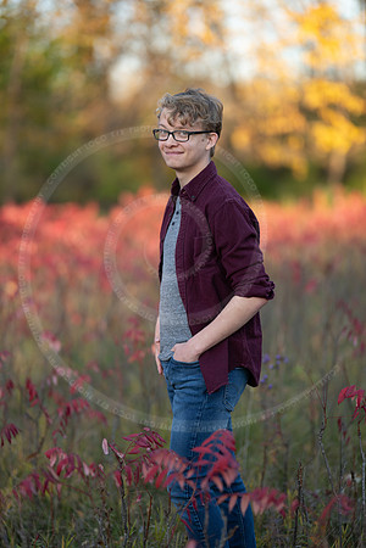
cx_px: 183
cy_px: 274
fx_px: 1296
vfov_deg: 23.9
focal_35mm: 85
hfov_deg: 16.1
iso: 160
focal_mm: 85
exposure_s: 1/1600
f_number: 1.2
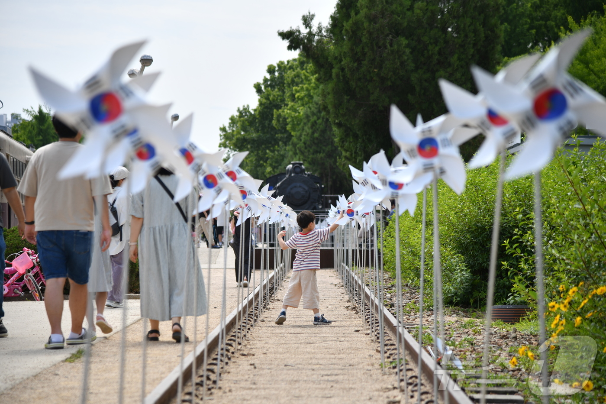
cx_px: 303
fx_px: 2020
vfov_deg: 11.4
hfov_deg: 17.1
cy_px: 202
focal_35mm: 120
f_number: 5.6
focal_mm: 120
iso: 80
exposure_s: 1/500
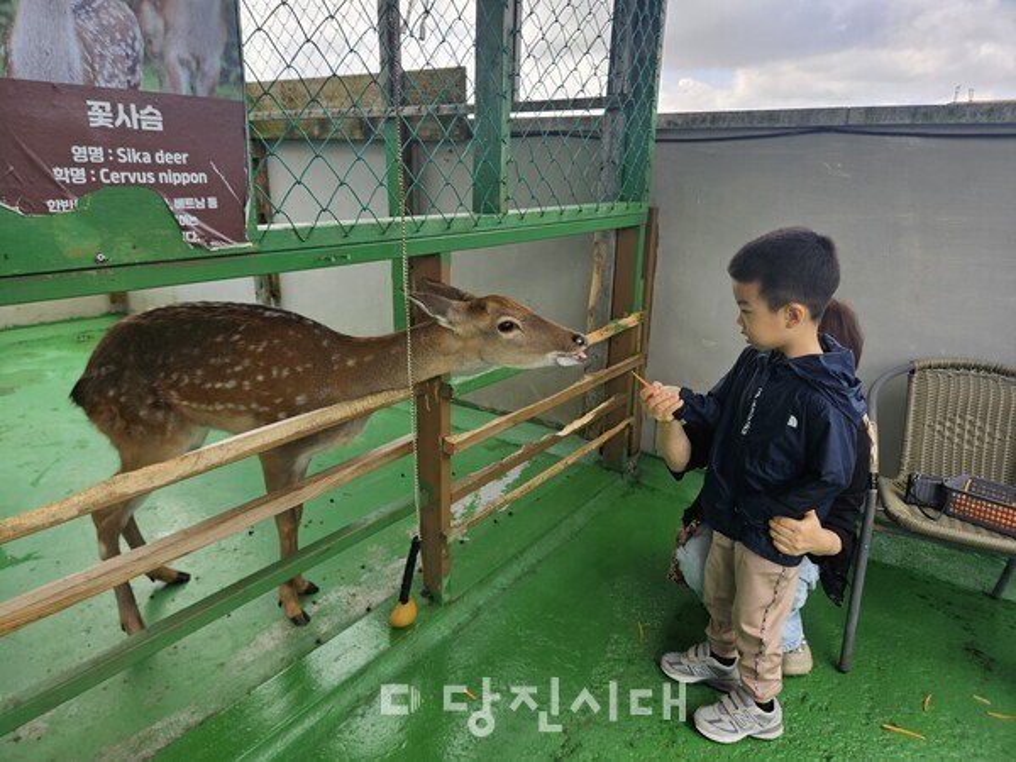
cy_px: 381
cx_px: 508
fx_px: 675
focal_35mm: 23
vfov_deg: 58.9
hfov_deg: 73.9
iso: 40
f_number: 1.8
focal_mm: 5.4
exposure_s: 1/409
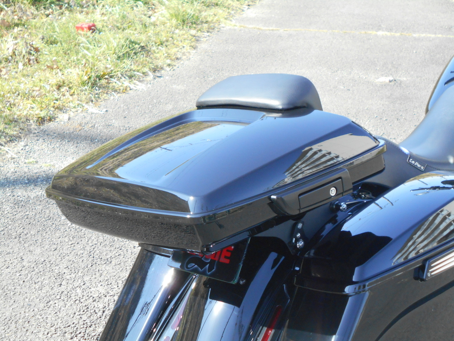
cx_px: 227
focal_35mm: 66
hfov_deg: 29.4
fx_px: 866
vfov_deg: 22.3
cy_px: 170
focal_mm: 11.6
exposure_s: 1/250
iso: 280
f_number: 5.3
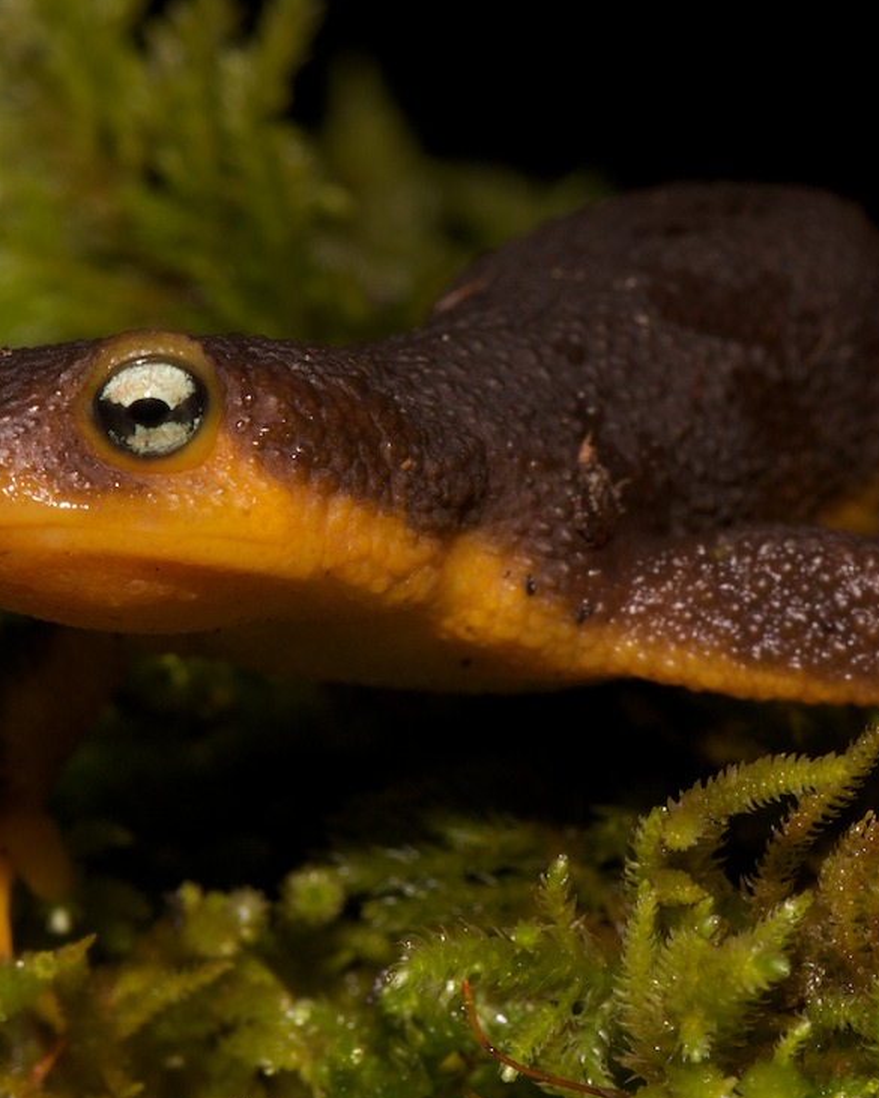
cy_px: 544
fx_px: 7893
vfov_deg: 8.0
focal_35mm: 243
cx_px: 433
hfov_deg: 6.4
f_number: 22
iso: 100
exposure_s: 1/60
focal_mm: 105
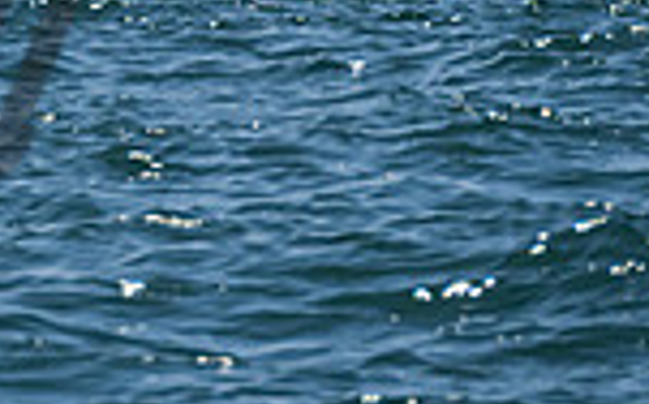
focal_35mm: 1635
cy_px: -371
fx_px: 28887
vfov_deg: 0.8
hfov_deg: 1.3
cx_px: -316
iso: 250
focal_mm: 310
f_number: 8
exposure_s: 1/2000
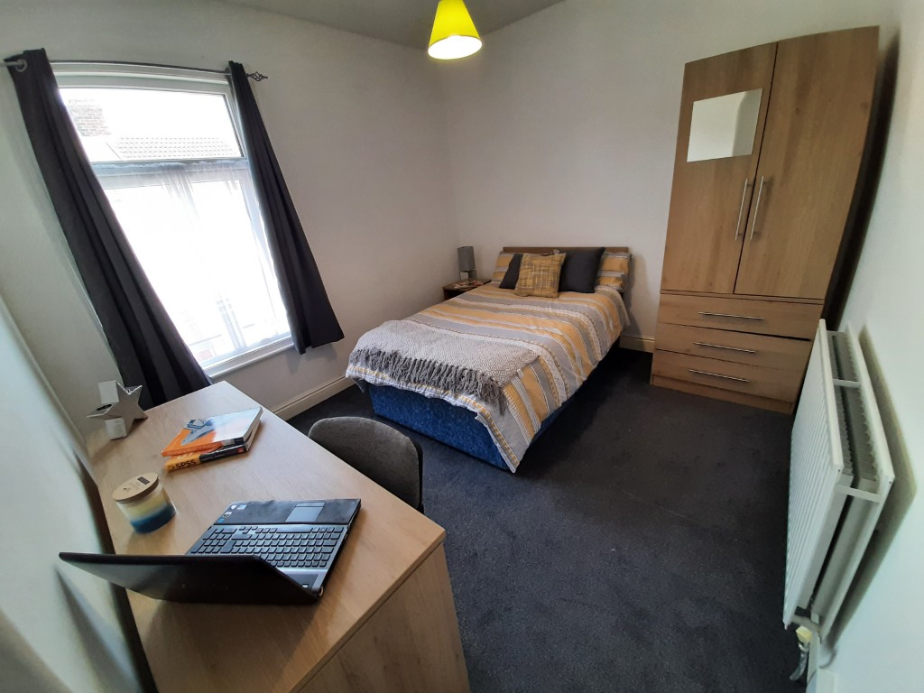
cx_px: 462
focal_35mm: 13
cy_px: 346
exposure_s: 1/50
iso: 100
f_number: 2.2
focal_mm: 1.42
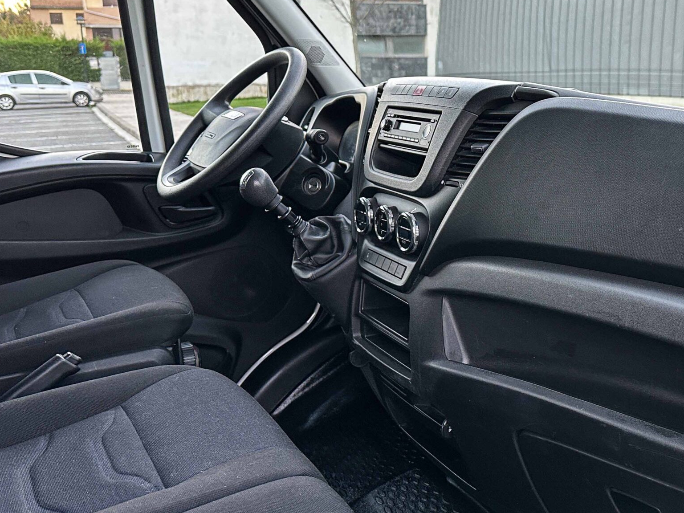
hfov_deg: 44.9
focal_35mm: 40
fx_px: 790
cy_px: 208
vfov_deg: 35.8
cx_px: 529
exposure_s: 1/3200
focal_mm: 6.86
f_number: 1.8
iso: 80
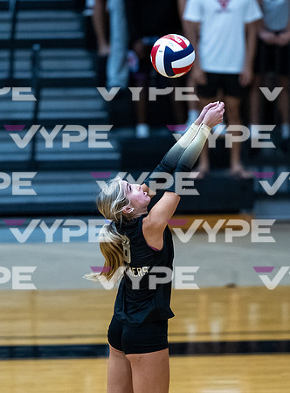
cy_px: 263
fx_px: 4772
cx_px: 159
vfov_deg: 4.7
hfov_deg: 3.5
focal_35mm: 423
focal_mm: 200
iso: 3200
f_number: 2
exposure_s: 1/1600
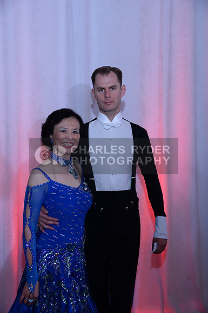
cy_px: 156
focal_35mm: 44
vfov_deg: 44.6
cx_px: 104
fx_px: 382
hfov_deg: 30.4
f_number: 4.5
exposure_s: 1/250
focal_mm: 44
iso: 1250
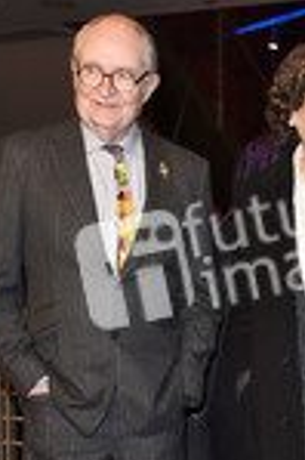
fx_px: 1159
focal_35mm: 91
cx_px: 323
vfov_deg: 21.9
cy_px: 411
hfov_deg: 14.7
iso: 640
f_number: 5.6
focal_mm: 34
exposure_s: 1/160
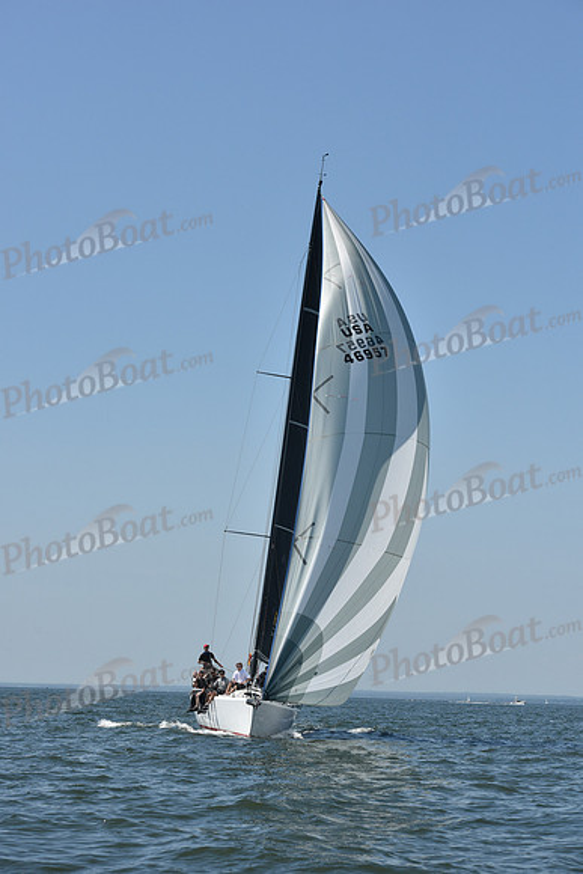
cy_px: 437
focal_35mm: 85
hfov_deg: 16.1
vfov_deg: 23.9
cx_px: 292
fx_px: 2063
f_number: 9
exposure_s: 1/1250
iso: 250
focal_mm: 85
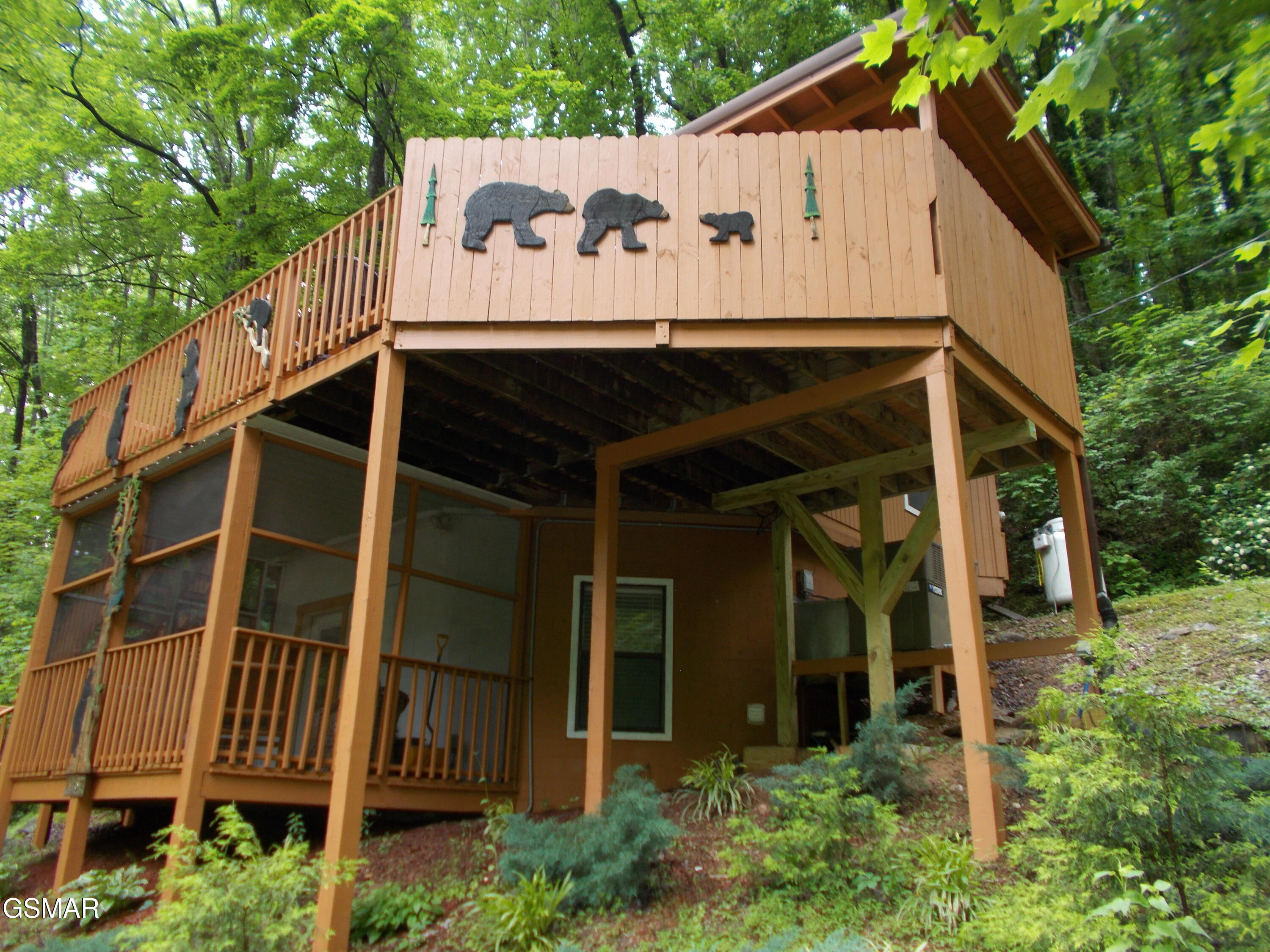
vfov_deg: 53.1
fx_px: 954
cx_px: 635
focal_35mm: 26
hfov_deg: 67.3
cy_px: 476
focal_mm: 4.6
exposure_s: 1/40
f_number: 3.2
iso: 80
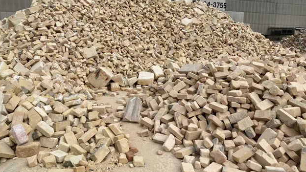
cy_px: 69
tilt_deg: -8.0
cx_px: 150
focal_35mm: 29
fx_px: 235
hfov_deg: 66.0
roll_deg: -1.6
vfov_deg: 40.1
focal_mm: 4.25
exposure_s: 1/3731
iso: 32
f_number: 1.8
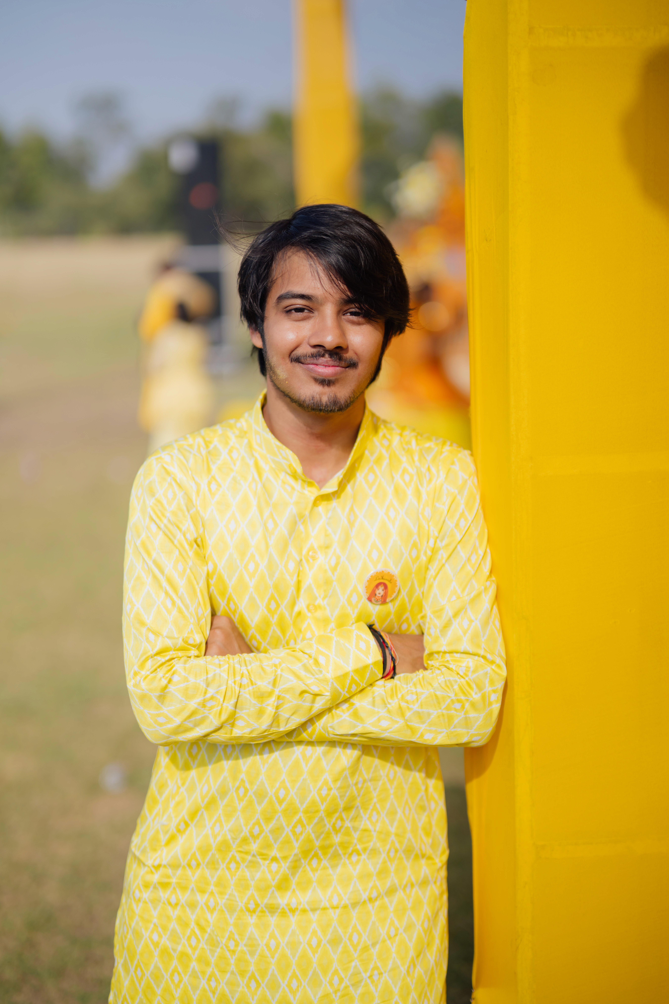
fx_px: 1394
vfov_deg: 39.6
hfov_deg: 27.0
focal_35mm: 50
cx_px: 334
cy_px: 502
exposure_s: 1/8000
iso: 64
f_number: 1.2
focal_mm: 50
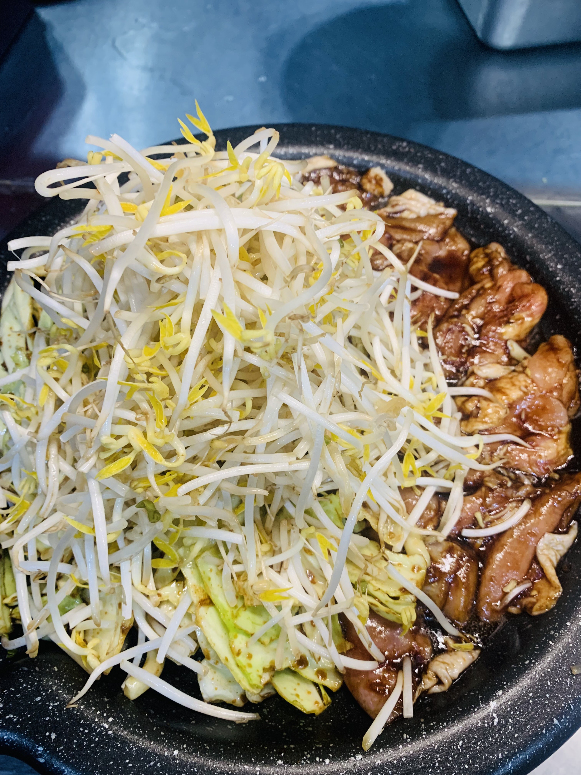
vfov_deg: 67.3
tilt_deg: -60.0
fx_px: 582
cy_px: 388
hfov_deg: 53.1
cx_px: 290
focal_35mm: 26
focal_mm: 4.25
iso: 125
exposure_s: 1/60
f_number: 1.8
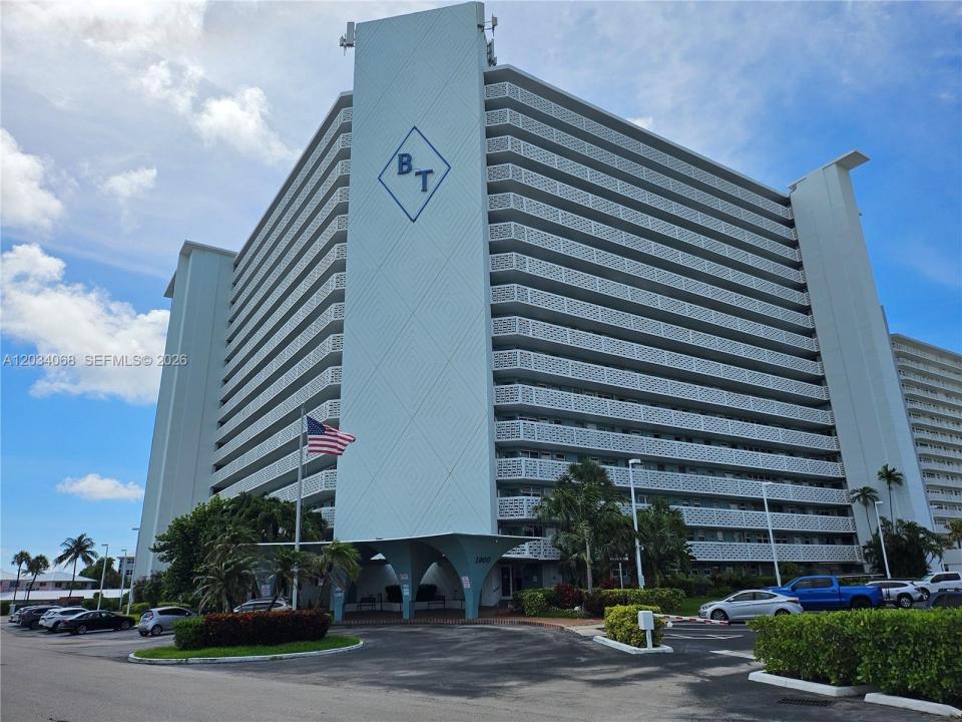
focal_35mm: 24
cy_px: 361
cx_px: 481
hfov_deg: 71.6
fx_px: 667
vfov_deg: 56.8
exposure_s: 1/5938
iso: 50
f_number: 1.8
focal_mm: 5
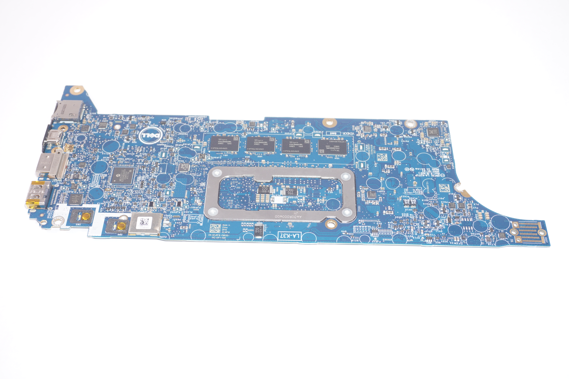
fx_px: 687
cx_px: 284
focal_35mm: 44
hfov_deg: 45.0
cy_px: 190
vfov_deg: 30.8
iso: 200
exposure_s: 1/160
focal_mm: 29
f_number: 5.6
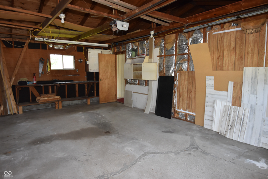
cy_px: 90
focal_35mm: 21
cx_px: 134
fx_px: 156
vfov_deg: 59.5
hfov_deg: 81.2
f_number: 4.5
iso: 800
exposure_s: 1/80
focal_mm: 14
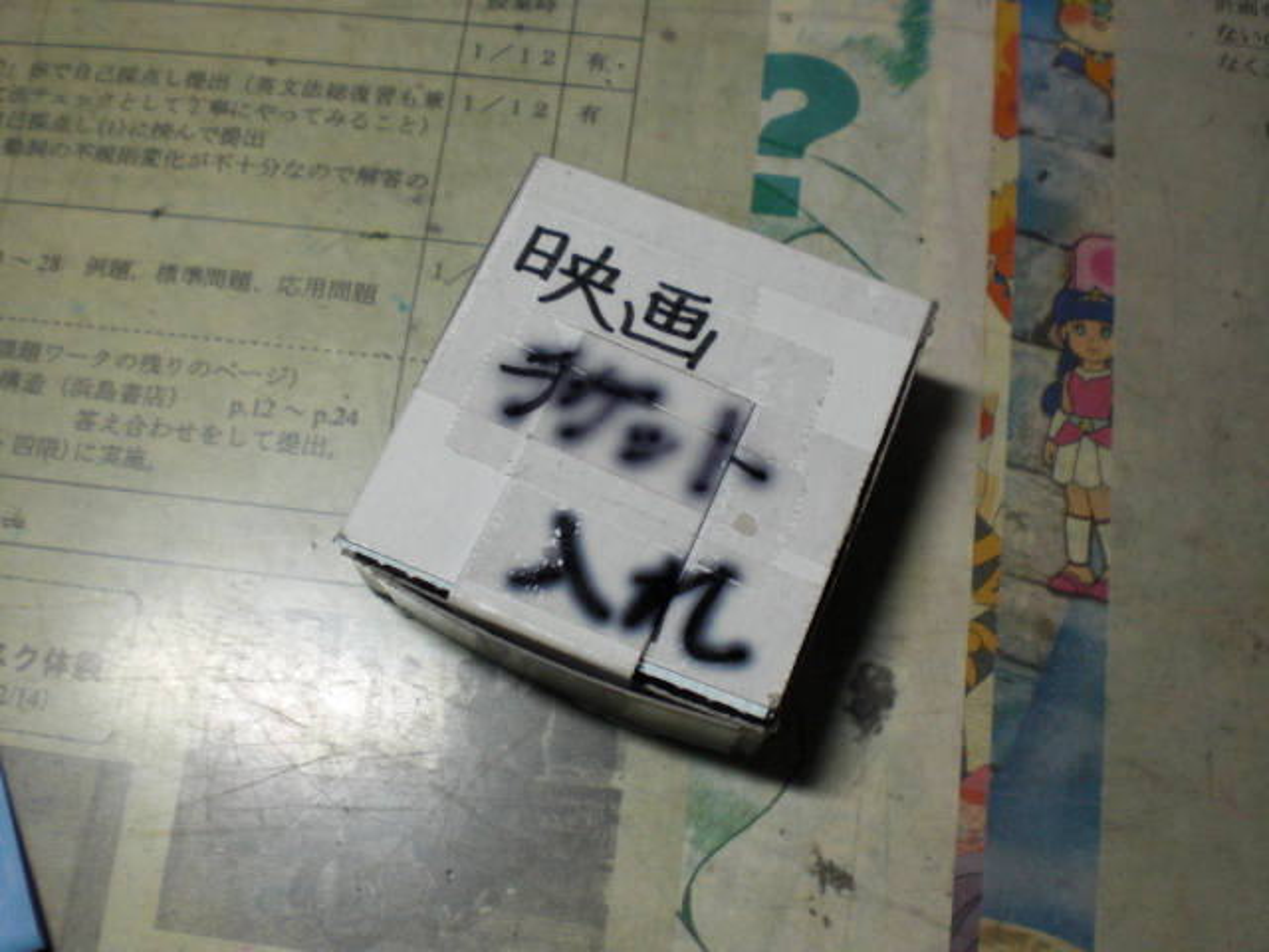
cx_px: 634
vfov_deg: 37.7
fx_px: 1393
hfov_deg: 49.0
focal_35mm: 38
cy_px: 476
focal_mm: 6.3
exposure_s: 1/60
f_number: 3.1
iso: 200
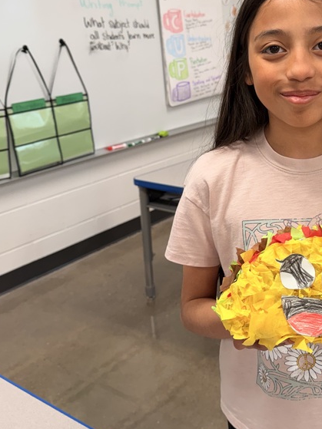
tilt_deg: -14.0
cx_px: 272
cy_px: 154
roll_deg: +0.9
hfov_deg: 31.7
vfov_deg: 42.5
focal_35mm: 44
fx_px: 546
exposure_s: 1/120
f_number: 1.78
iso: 200
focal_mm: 6.76
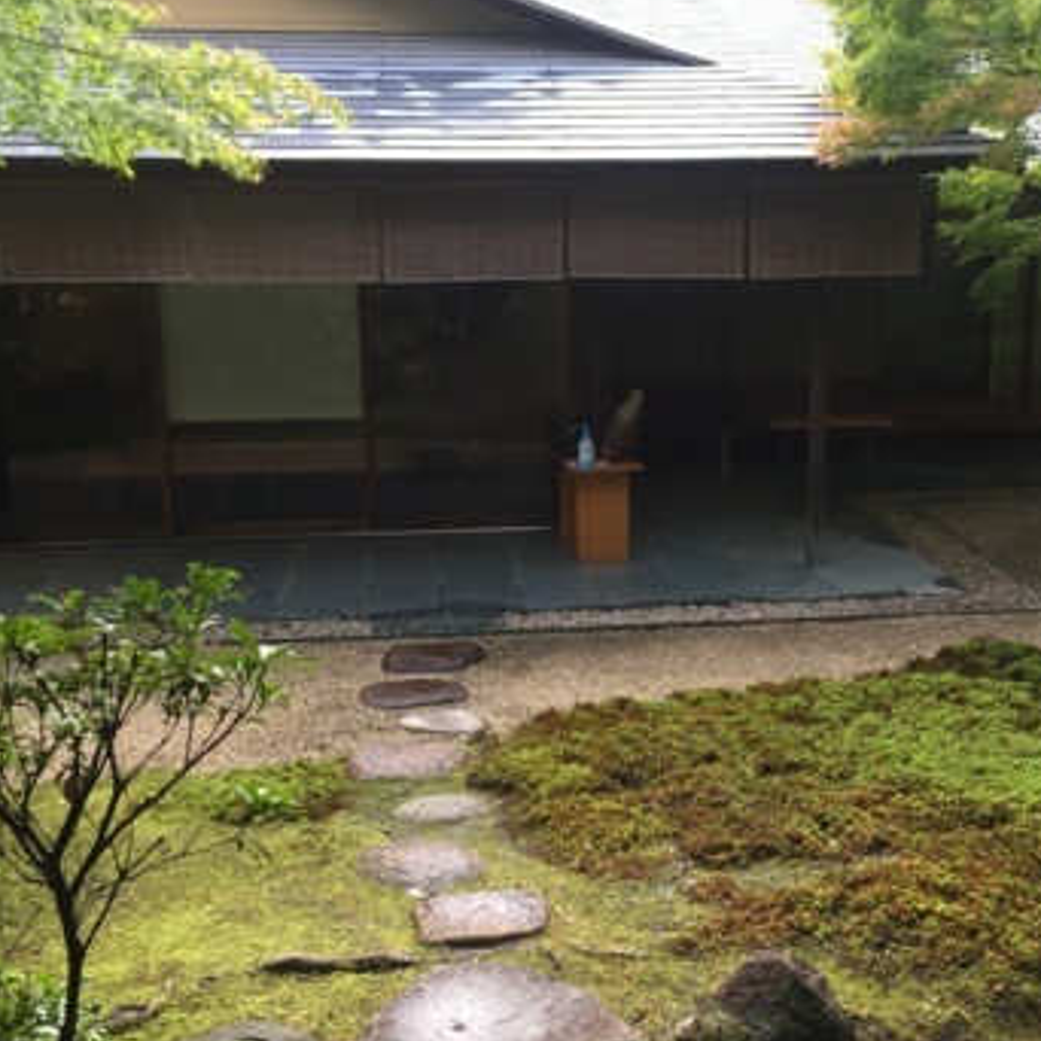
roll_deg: +0.2
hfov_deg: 37.3
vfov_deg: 37.5
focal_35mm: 45
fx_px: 1531
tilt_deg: -12.3
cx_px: 661
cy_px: 539
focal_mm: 4.15
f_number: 2.2
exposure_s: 1/120
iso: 32
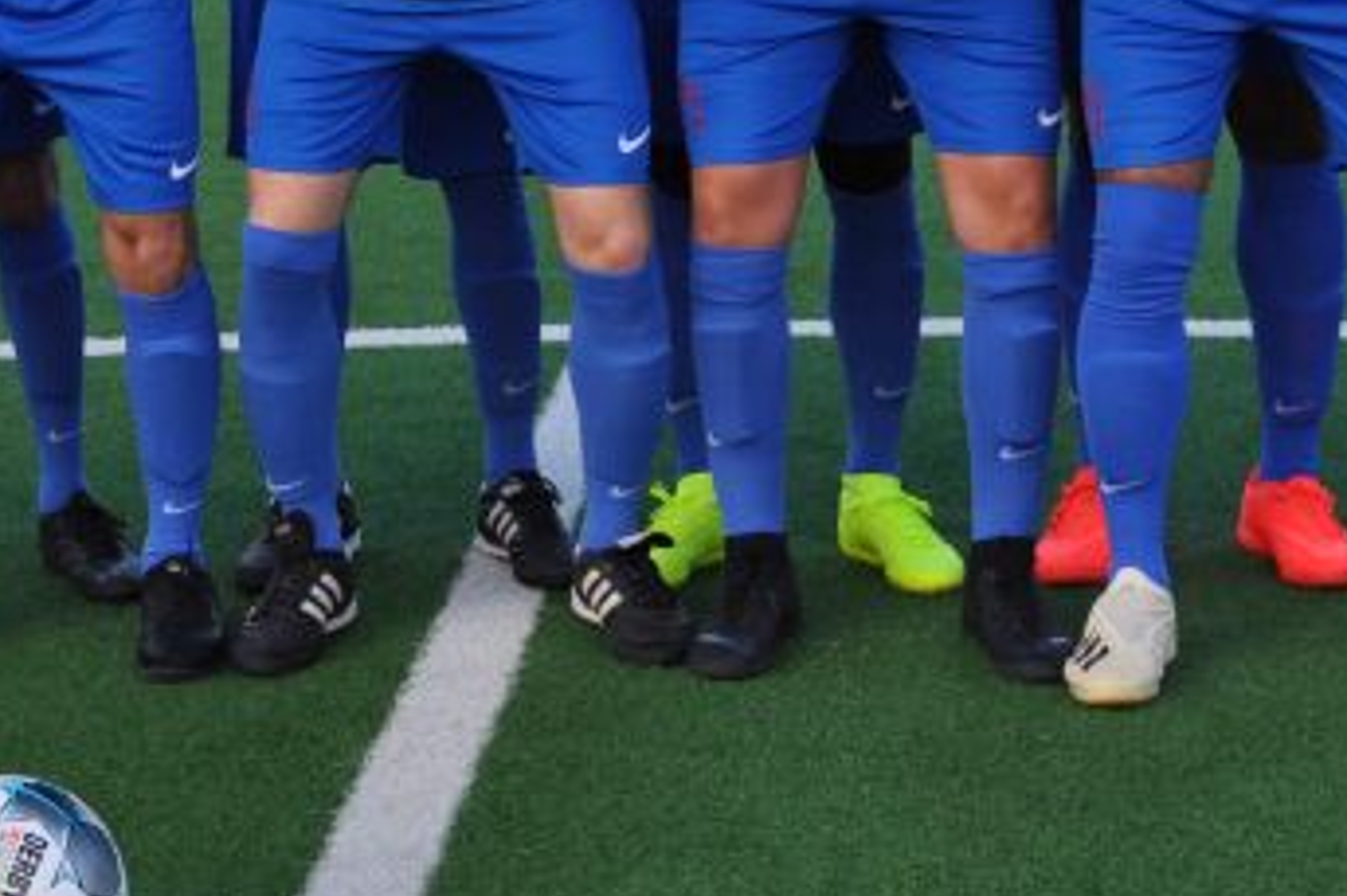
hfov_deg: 17.6
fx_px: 4338
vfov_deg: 11.6
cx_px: 587
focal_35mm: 116
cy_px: -67
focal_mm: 26
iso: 200
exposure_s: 1/160
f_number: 6.3
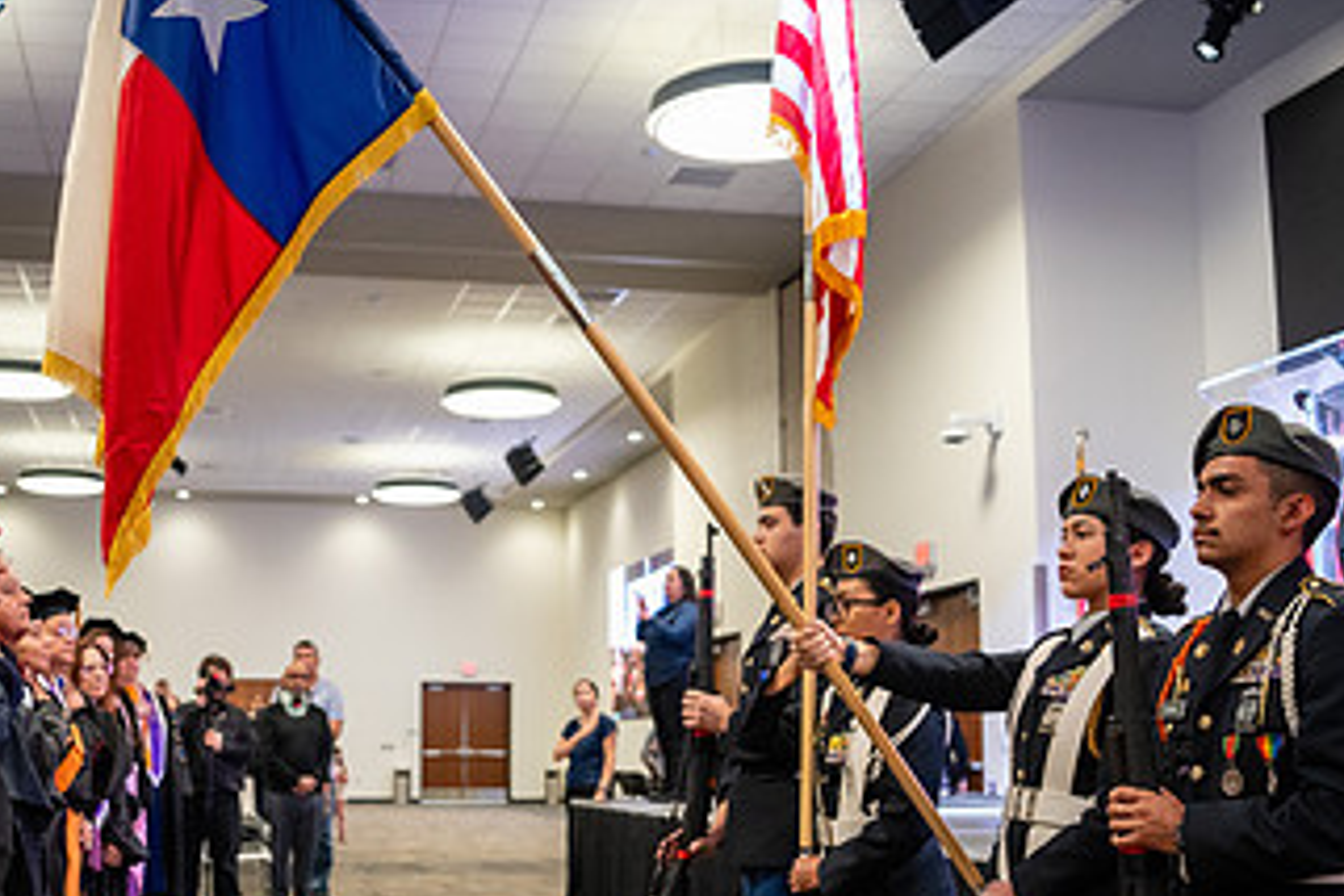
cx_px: 482
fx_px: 1717
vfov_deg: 29.2
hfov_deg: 42.3
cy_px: 524
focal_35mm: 46
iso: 2000
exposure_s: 1/160
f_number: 2.8
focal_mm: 24
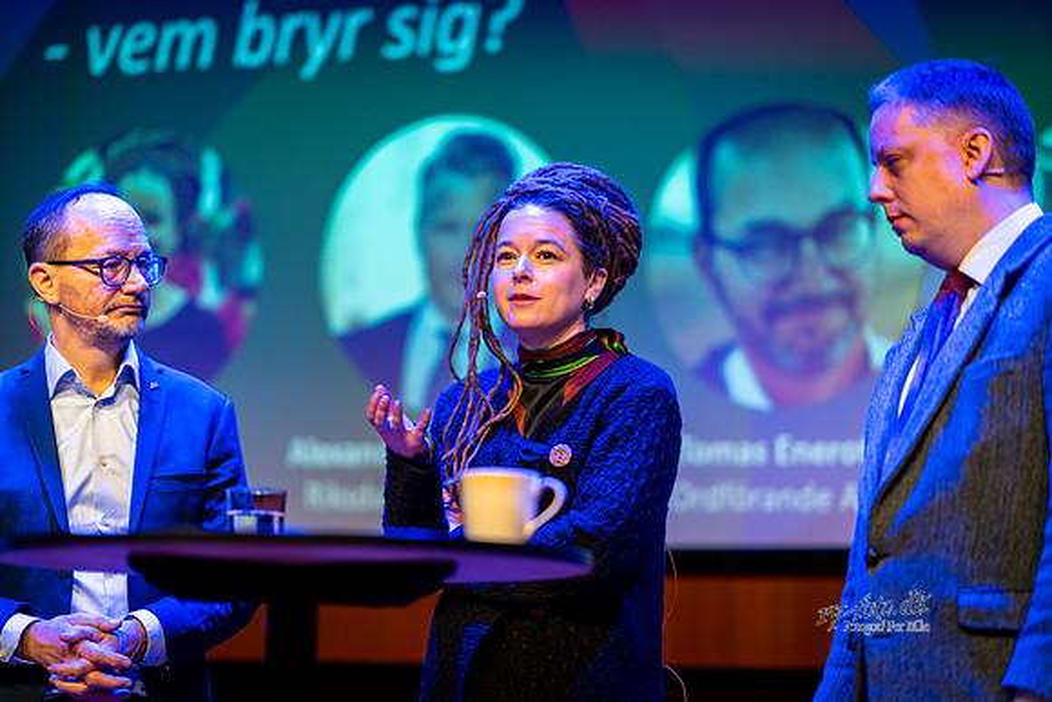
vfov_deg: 16.1
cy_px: 351
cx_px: 526
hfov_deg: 23.9
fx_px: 2484
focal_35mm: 85
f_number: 1.4
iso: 500
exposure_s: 1/200
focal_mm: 85
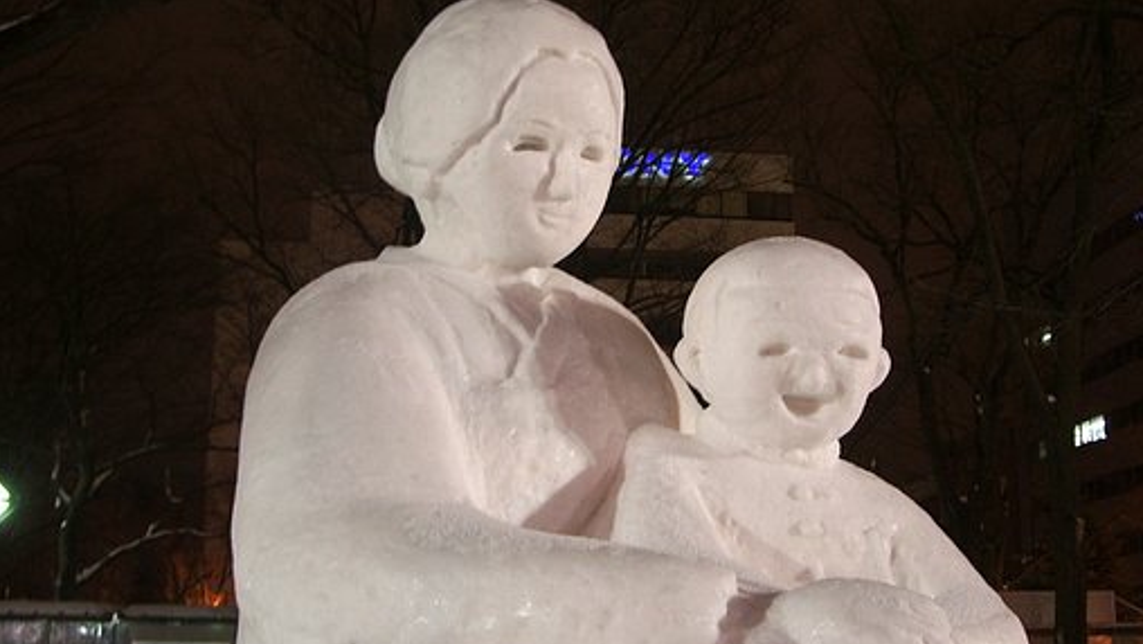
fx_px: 1364
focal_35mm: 45
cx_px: 572
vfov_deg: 26.5
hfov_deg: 45.5
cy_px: 320
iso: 100
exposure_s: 1/4
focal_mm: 6.8
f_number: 2.8
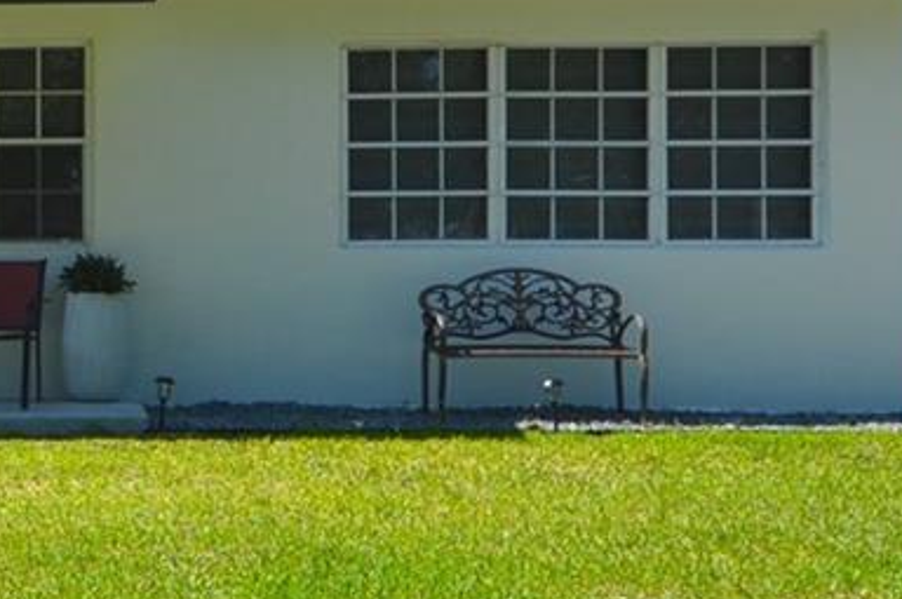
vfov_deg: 18.1
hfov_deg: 24.6
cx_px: -162
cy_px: 224
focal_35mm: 75
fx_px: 1877
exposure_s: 1/250
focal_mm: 12
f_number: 8
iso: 100
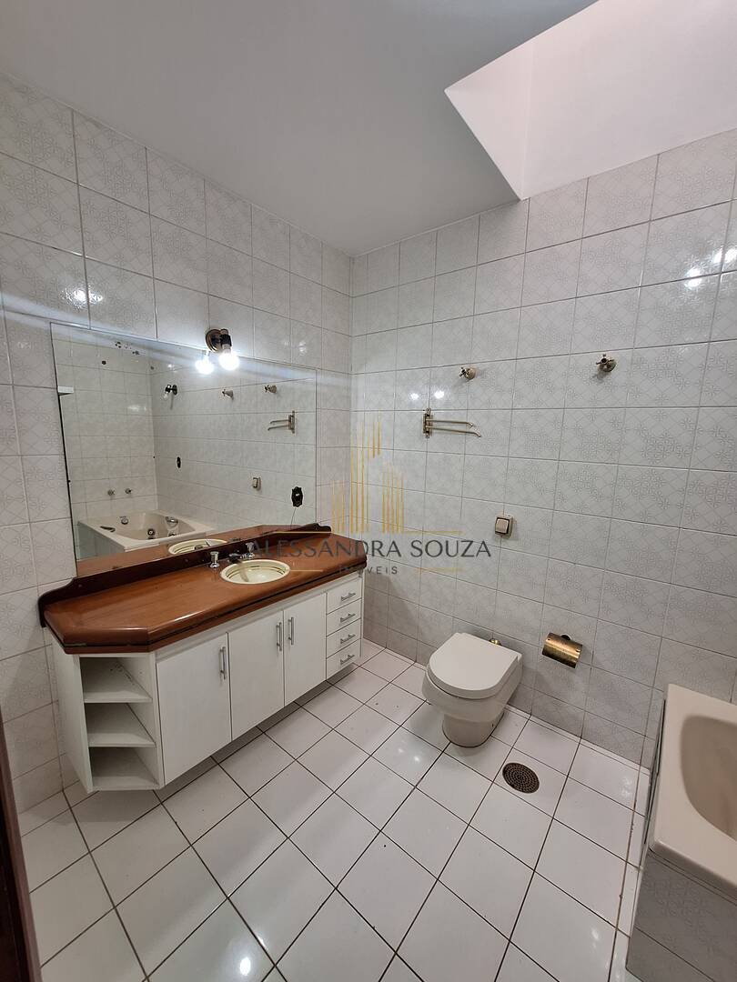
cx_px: 368
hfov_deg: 89.9
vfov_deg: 106.2
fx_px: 369
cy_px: 491
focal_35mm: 13
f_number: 2.2
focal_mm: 1.74
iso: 100
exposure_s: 1/40
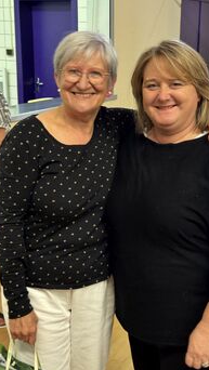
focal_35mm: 55
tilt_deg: -12.5
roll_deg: -0.8
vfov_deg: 37.8
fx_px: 541
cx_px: 116
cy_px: 176
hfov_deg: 21.9
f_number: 1.78
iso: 200
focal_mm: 6.76
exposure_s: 1/50
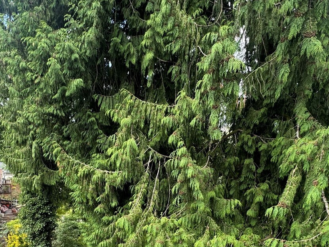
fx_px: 257
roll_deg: -2.2
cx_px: 152
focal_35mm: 27
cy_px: 200
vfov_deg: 48.3
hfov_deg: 65.3
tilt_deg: -12.6
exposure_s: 1/101
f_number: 2.2
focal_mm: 2.22
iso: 40
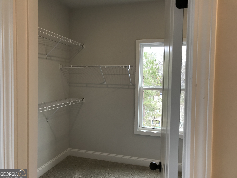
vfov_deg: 49.7
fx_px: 192
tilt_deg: -4.1
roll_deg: -0.6
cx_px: 118
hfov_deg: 63.4
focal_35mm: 28
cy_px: 89
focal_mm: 3.99
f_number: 1.8
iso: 20
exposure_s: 1/60
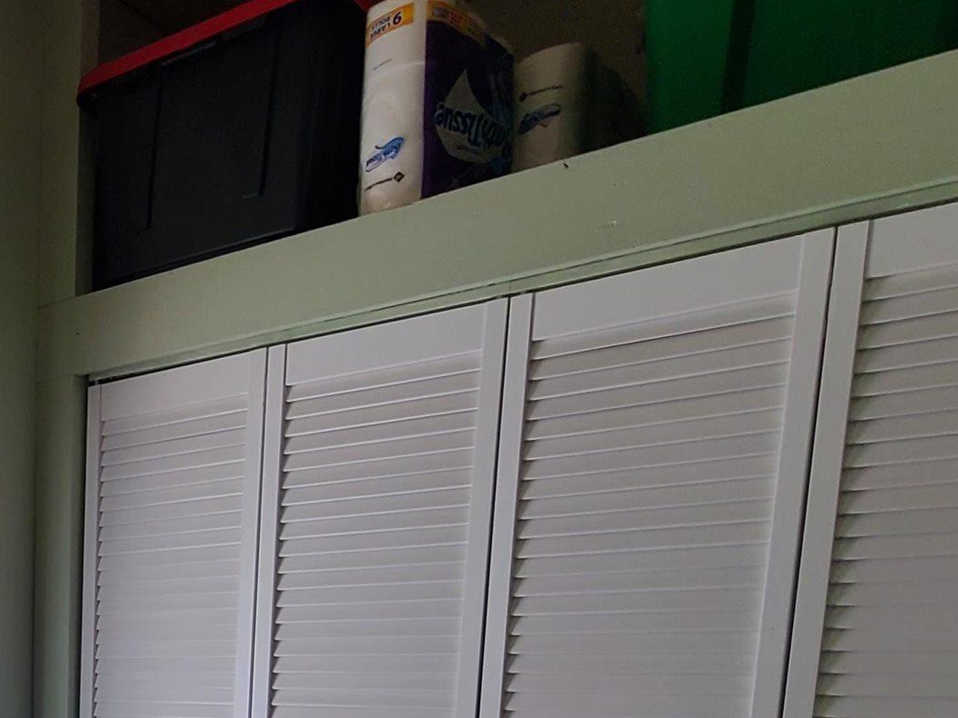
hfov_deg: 38.9
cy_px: 860
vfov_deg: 31.6
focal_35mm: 38
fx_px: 1052
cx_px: -131
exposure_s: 1/120
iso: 64
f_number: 2.2
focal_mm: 2.2
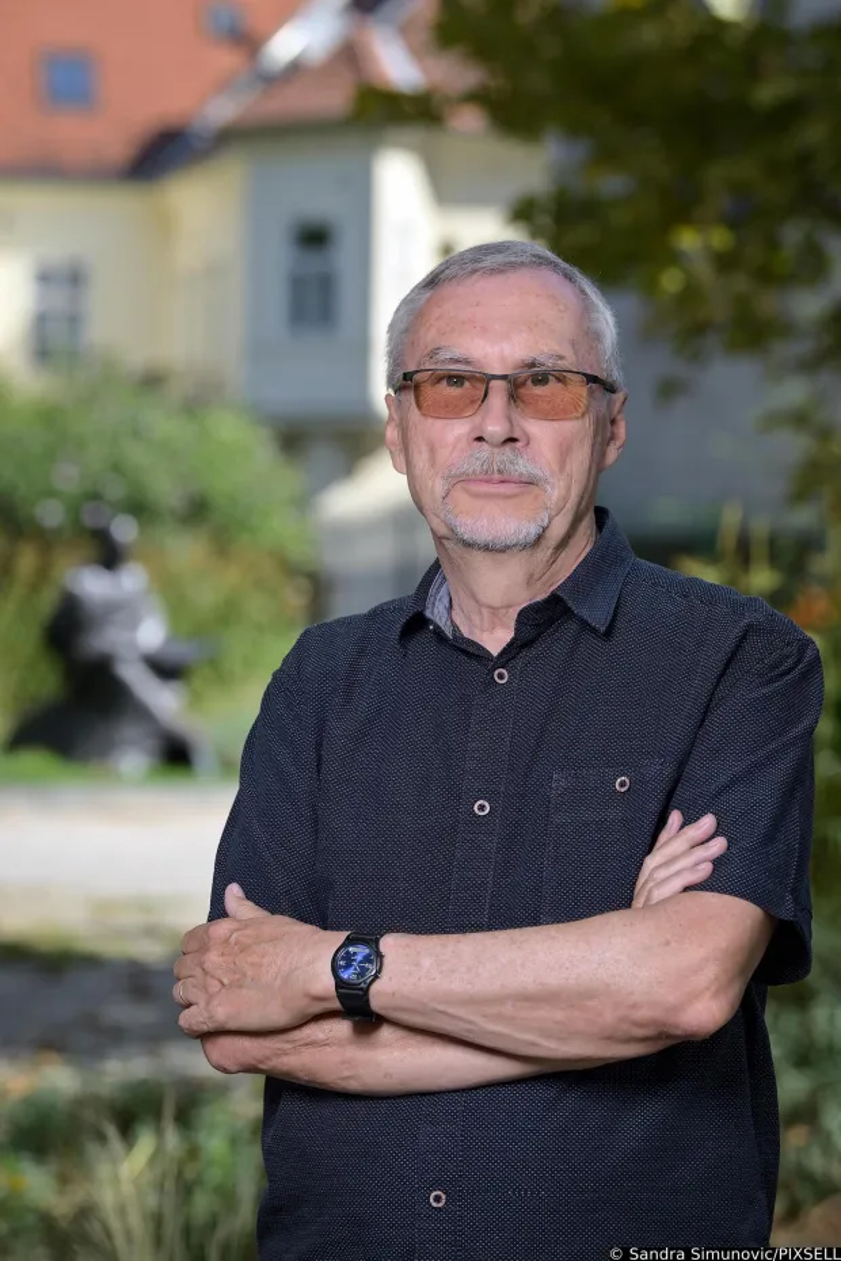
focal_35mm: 116
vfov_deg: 17.6
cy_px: 630
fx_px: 4065
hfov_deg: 11.8
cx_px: 420
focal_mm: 116
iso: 100
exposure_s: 1/800
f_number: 5
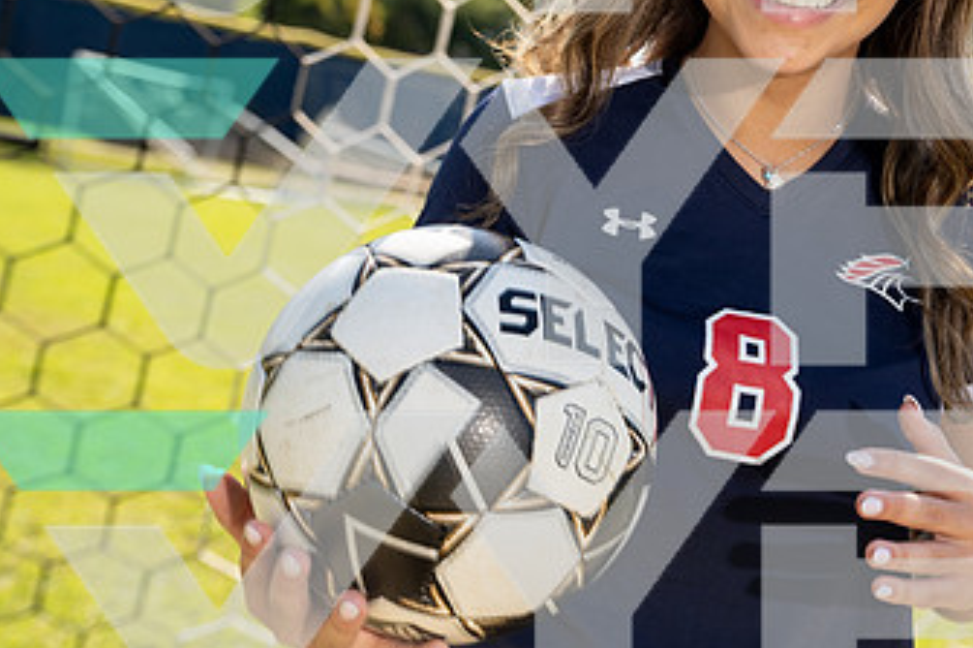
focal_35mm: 71
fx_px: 1918
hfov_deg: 28.1
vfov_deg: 19.1
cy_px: 214
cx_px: 715
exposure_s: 1/250
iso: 100
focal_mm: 41
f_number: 4.5
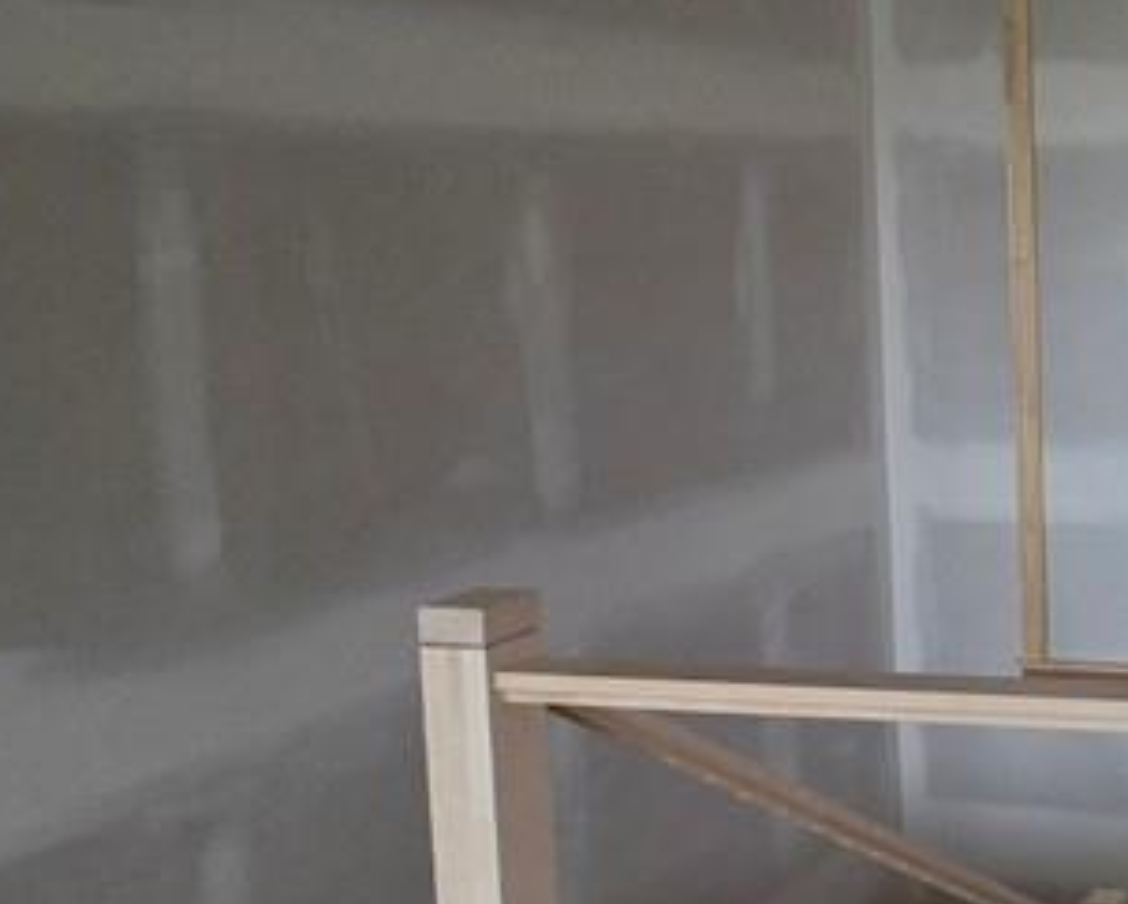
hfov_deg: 31.6
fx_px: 1436
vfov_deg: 34.8
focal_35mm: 43
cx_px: 1505
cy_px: 344
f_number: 1.9
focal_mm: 2.2
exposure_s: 1/120
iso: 250
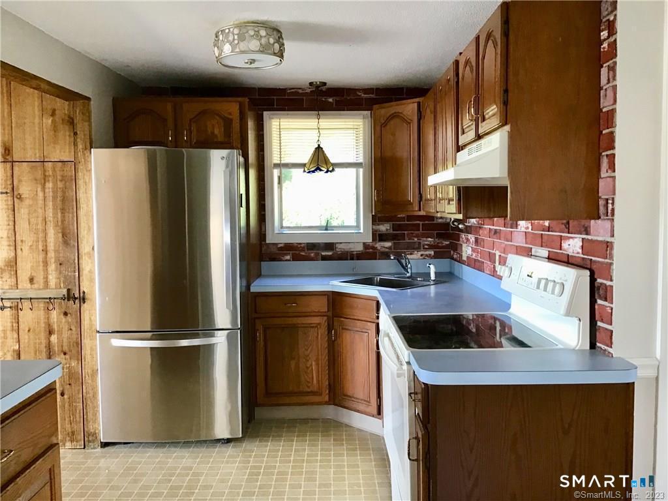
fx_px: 598
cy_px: 250
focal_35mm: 31
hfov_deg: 58.4
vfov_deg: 45.4
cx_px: 334
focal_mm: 3.3
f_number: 2.4
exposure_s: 1/30
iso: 80
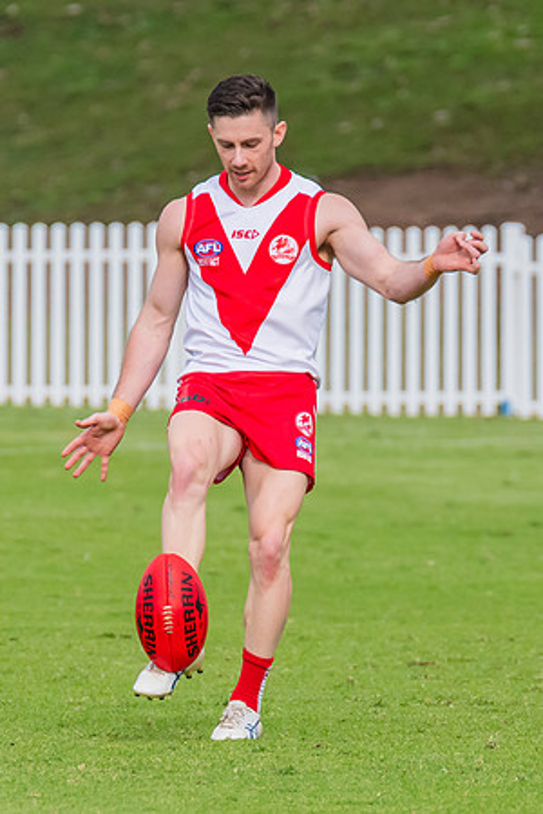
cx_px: 253
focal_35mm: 1149
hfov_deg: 1.2
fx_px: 26000
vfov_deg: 1.8
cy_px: 430
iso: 800
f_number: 7.1
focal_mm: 420
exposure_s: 1/1600
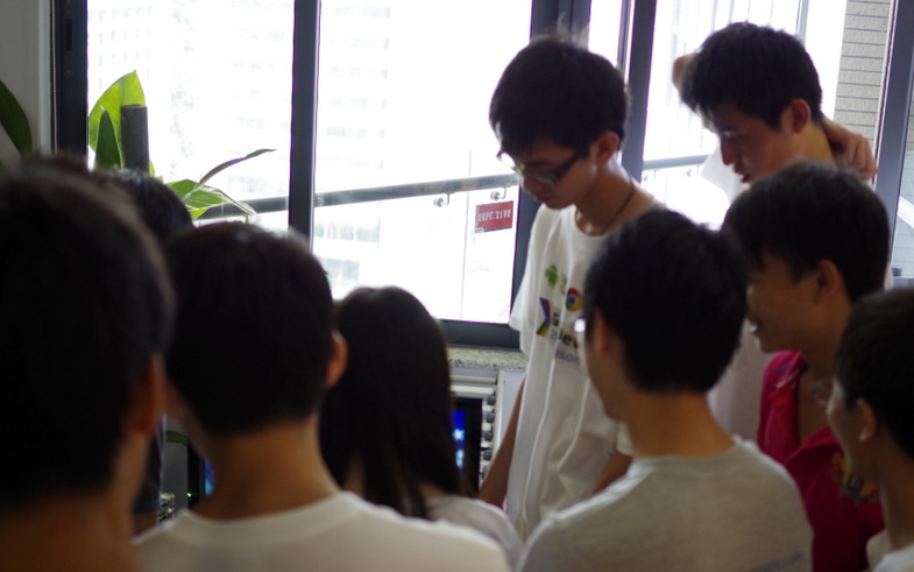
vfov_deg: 24.0
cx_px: 465
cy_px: 267
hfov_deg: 37.5
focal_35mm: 54
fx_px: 1345
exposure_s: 1/60
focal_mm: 35
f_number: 2.4
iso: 400
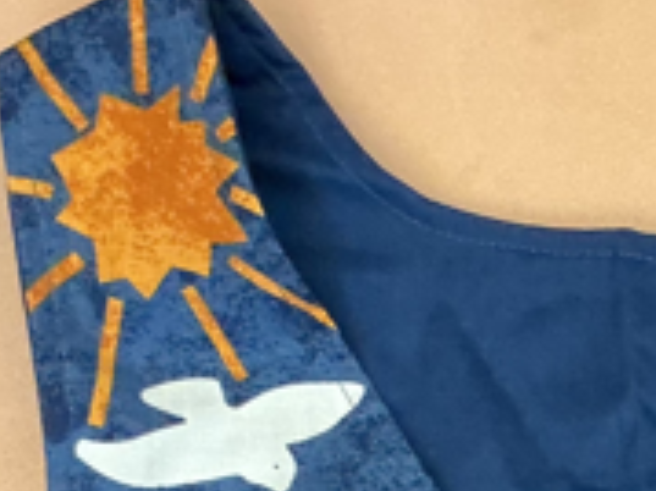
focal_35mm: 146
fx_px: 2765
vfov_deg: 9.5
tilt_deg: -86.1
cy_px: 958
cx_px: 891
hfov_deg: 13.0
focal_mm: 3
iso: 200
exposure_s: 1/60
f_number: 1.8
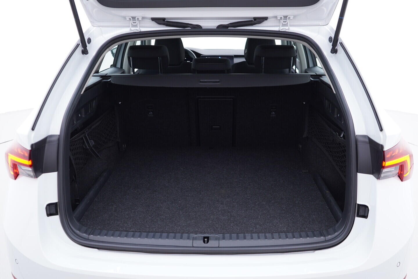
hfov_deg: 53.1
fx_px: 418
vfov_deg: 36.9
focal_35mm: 36
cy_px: 140
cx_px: 209
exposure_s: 1/40
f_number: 2.8
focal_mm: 24
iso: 160
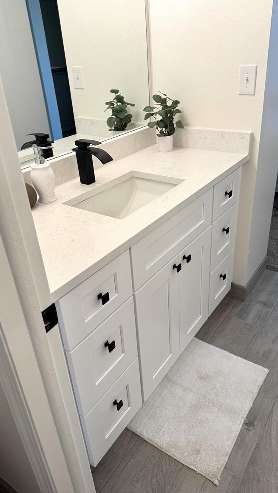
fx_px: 354
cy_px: 246
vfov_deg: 69.9
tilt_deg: -29.9
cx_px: 151
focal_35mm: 27
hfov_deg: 42.9
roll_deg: +3.2
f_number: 1.78
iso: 80
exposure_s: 1/120
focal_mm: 6.76
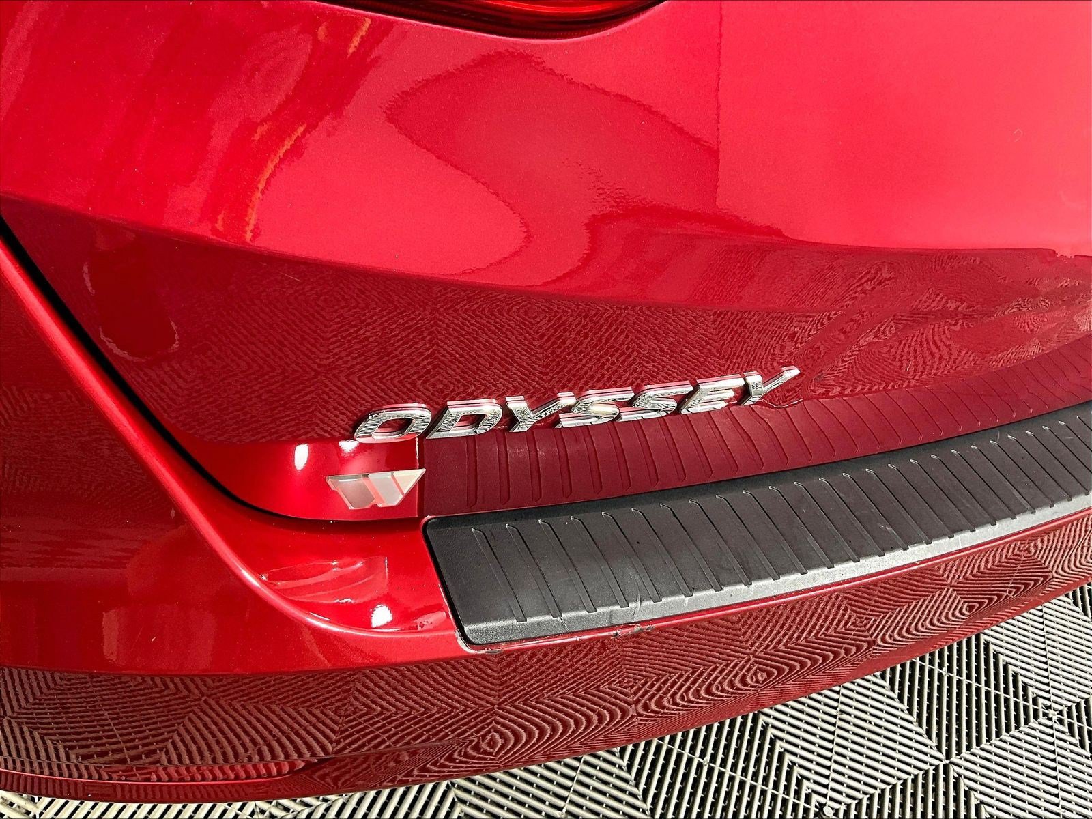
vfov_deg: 48.2
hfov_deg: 61.7
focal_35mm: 29
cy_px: 410
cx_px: 546
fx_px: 915
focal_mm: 3
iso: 100
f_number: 1.8
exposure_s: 1/60
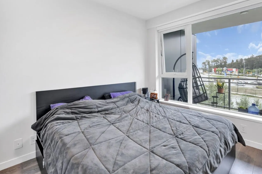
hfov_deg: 87.6
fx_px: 137
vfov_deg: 64.6
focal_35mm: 19
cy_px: 69
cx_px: 135
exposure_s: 1/20
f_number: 8
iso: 400
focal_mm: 14.6
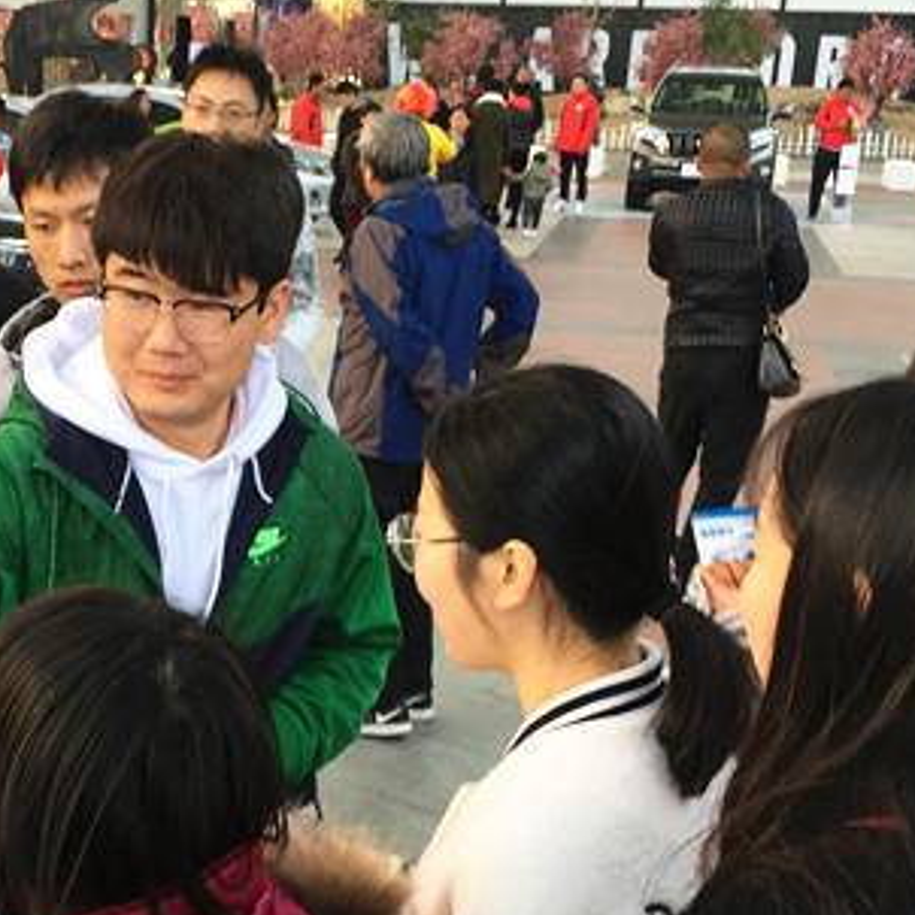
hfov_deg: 24.6
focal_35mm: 68
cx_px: 82
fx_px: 2034
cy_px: 697
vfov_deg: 25.0
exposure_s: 1/100
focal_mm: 4.15
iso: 32
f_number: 2.2
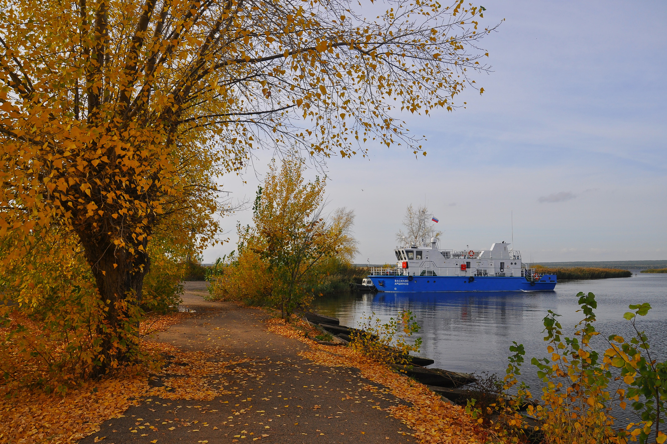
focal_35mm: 27
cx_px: 334
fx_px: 500
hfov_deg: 67.4
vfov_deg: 47.8
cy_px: 222
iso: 200
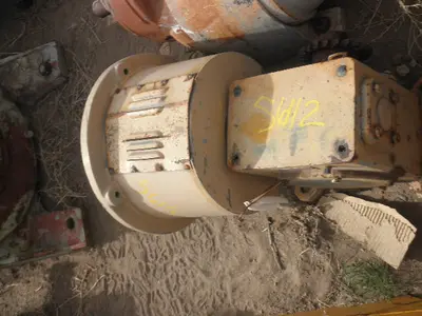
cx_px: 211
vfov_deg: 32.9
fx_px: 536
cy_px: 158
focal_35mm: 44
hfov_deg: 42.9
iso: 64
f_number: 9.6
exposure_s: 1/80
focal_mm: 7.9
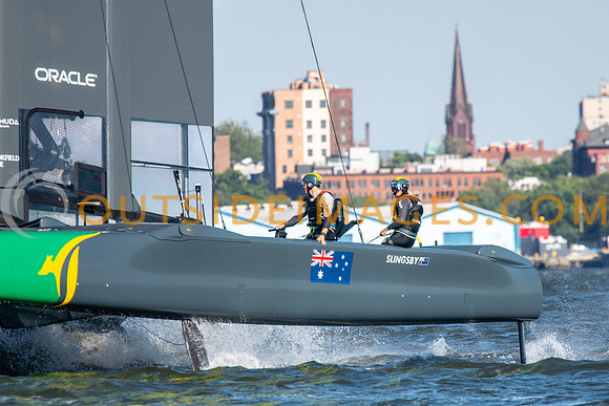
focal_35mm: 737
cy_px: 214
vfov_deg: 1.9
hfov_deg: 2.8
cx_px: 349
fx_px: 12473
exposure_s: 1/2000
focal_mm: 420
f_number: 5.6
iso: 500
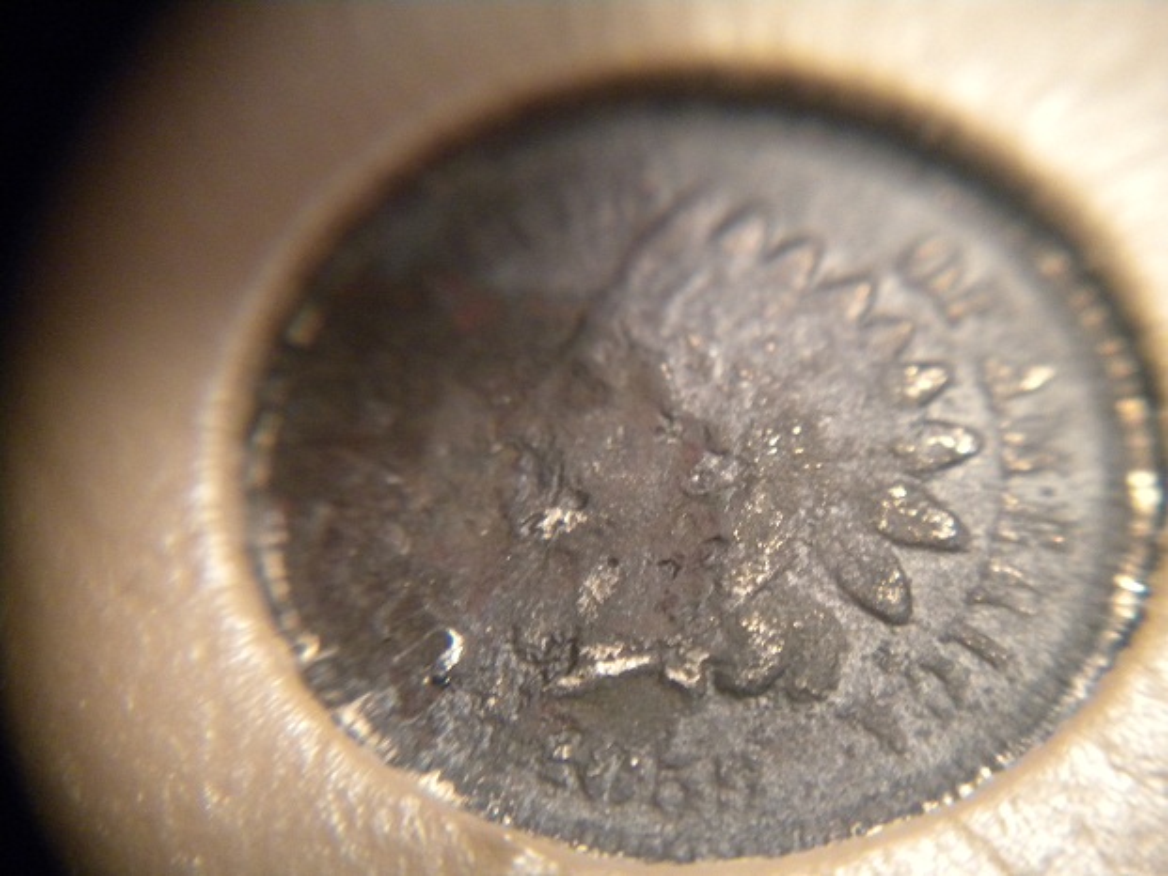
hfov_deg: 52.6
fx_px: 1181
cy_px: 438
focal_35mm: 35
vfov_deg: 40.7
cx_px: 584
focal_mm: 6.3
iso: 400
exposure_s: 1/47.6
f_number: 3.1
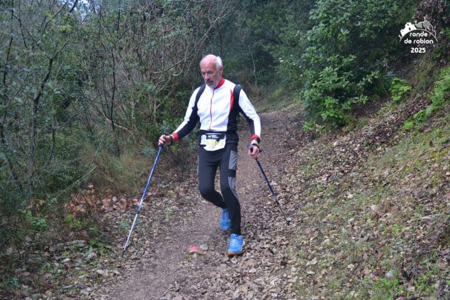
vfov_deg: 31.9
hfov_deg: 46.4
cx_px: 225
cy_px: 150
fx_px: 525
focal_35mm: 42
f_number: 4
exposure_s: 1/500
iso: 1600
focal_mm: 28
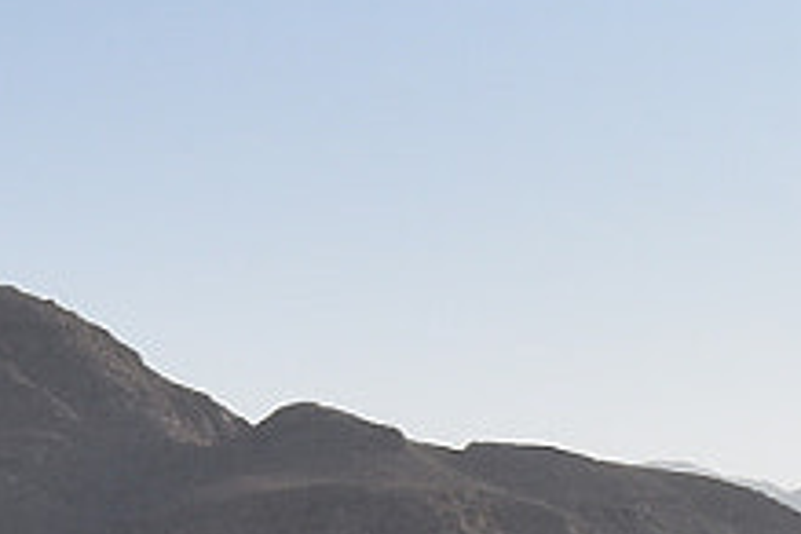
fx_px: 4383
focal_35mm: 197
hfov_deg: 9.9
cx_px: -625
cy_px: 439
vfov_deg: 7.0
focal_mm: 18
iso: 400
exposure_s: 1/1600
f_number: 7.1
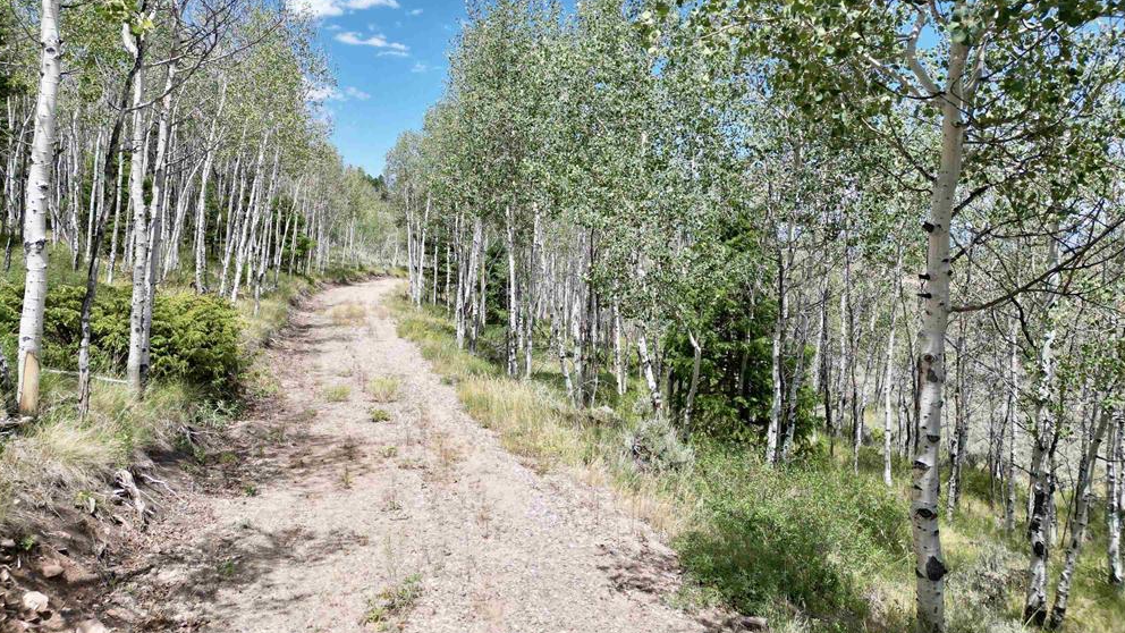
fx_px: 805
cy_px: 246
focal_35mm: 27
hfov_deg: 69.9
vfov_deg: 42.6
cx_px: 550
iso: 150
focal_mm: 6.72
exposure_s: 1/2500
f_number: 1.7
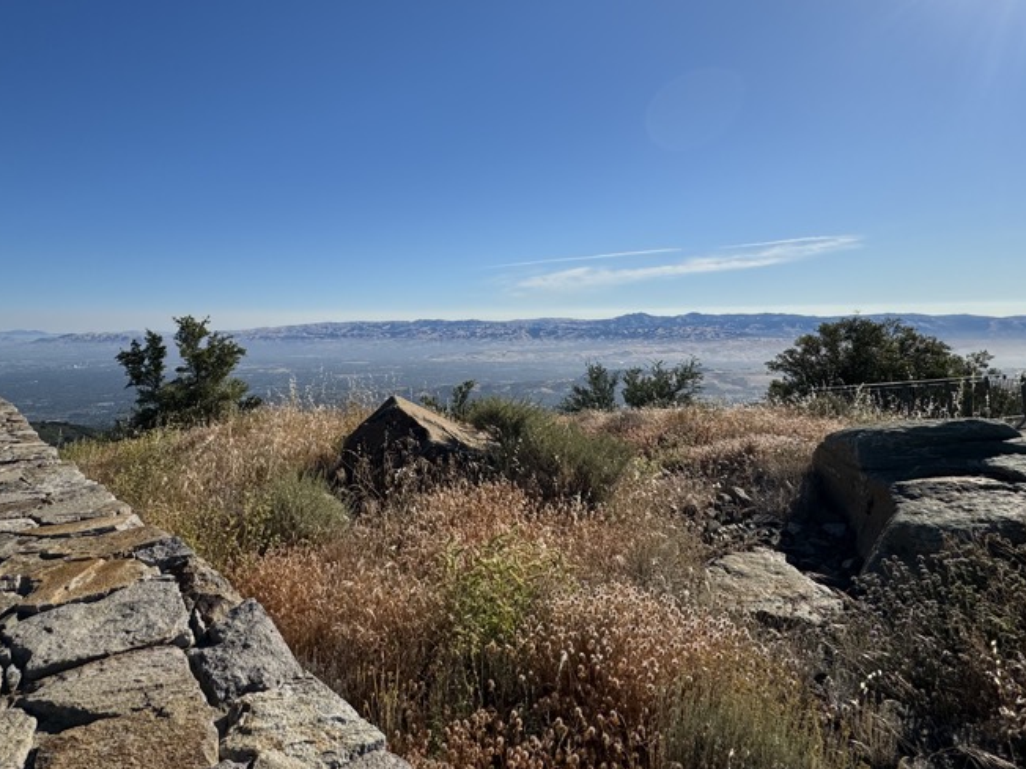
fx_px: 652
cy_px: 252
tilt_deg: +5.8
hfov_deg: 76.2
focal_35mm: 22
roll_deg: +0.6
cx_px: 467
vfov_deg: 59.6
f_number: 2.2
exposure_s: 1/4132
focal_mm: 2.22
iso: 50
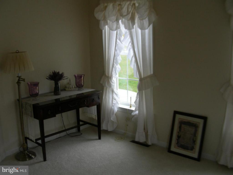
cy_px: 88
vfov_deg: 37.7
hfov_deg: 49.0
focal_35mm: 38
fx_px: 256
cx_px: 116
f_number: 3.5
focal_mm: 6.3
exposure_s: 1/72
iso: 50
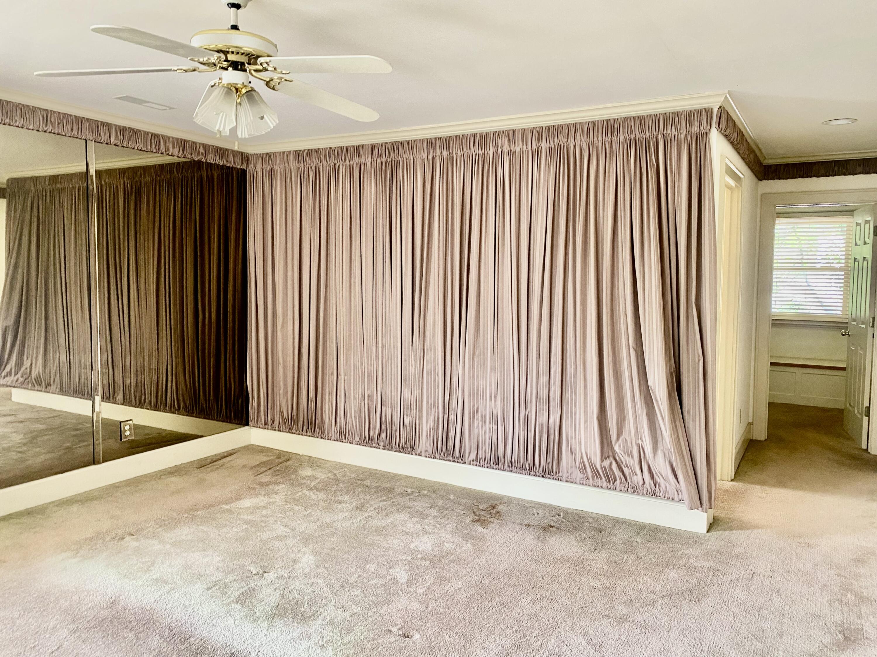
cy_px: 328
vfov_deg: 53.1
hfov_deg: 67.3
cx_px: 438
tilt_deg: -5.3
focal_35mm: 26
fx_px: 659
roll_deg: -1.2
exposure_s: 1/60
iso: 250
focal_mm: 4.25
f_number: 1.8
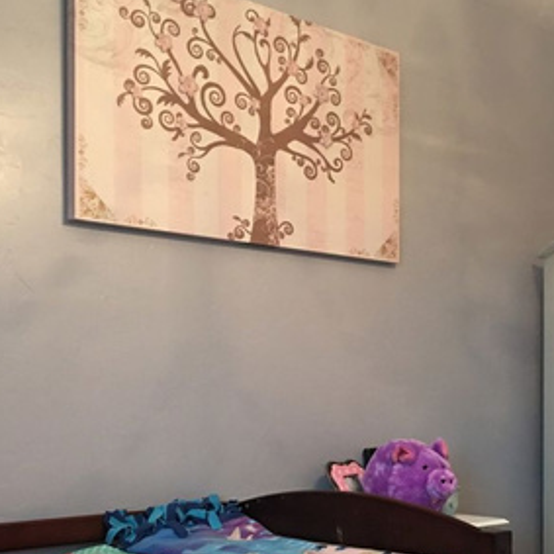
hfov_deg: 28.0
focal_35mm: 58
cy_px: 405
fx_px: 1050
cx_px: 536
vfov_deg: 29.2
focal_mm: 4.15
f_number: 2.2
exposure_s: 1/15
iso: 50
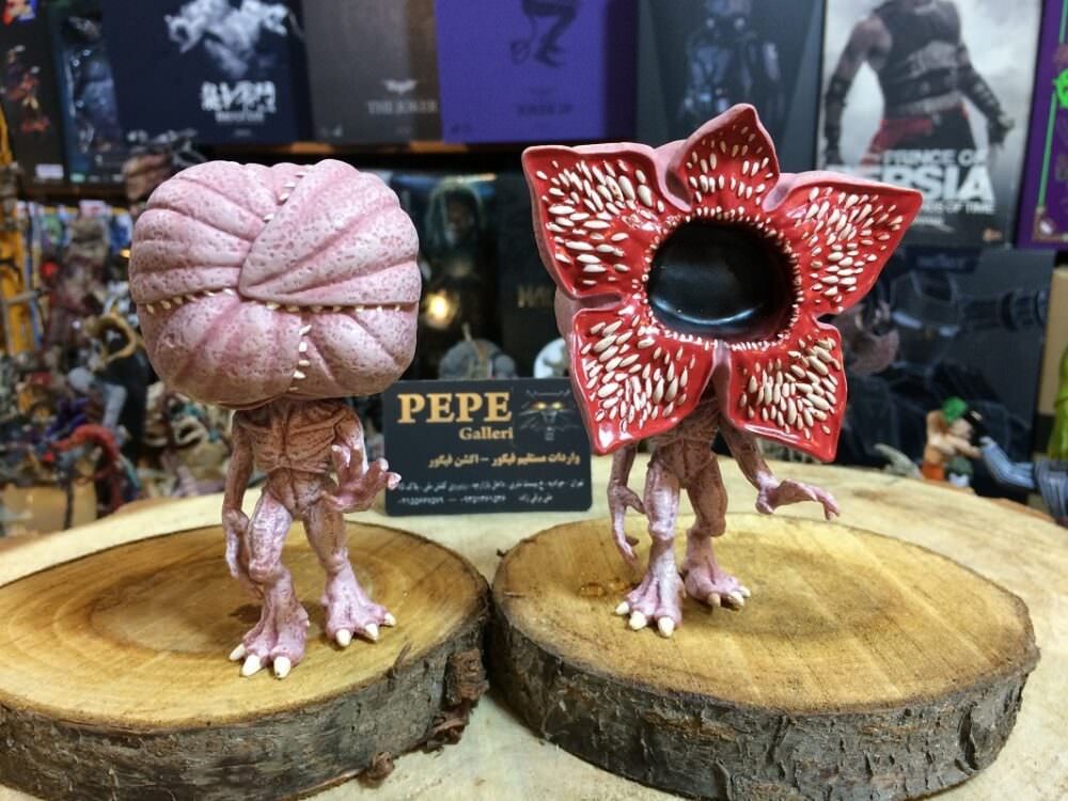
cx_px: 534
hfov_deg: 61.7
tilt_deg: -17.9
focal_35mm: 29
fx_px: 895
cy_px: 400
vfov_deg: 48.2
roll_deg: -1.0
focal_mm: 4.15
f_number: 2.2
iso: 80
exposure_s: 1/33
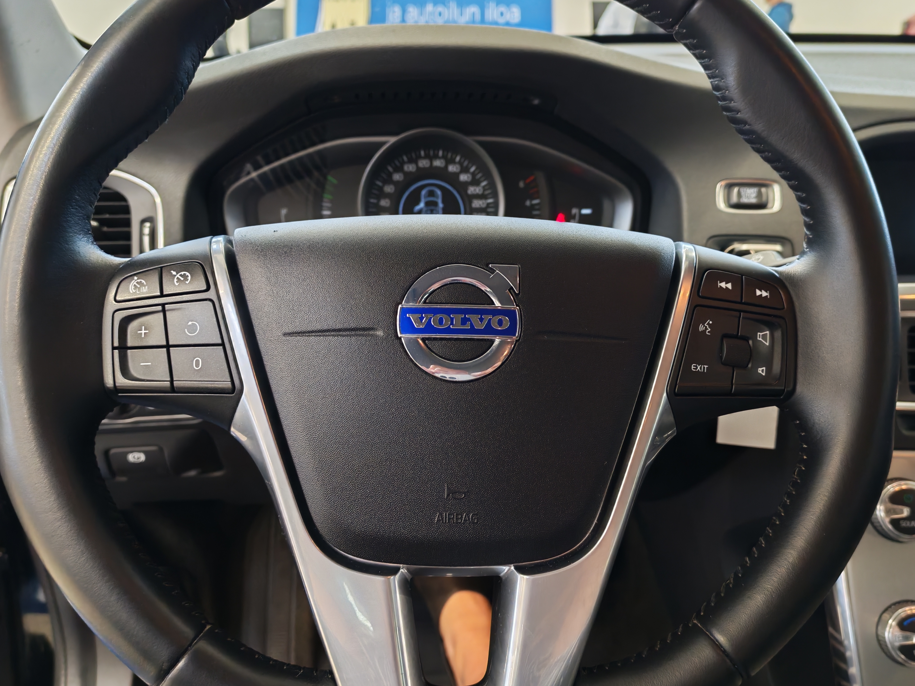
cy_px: 343
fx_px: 872
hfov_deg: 55.4
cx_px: 458
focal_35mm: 33
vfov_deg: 42.9
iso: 764
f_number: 1.9
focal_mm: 6.12
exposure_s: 1/50
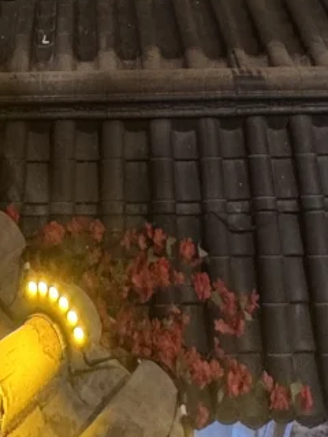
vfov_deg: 18.2
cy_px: -467
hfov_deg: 23.2
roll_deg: -1.7
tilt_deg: -23.4
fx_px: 796
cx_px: 115
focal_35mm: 63
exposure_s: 1/50
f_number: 2.2
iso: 250
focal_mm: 2.22
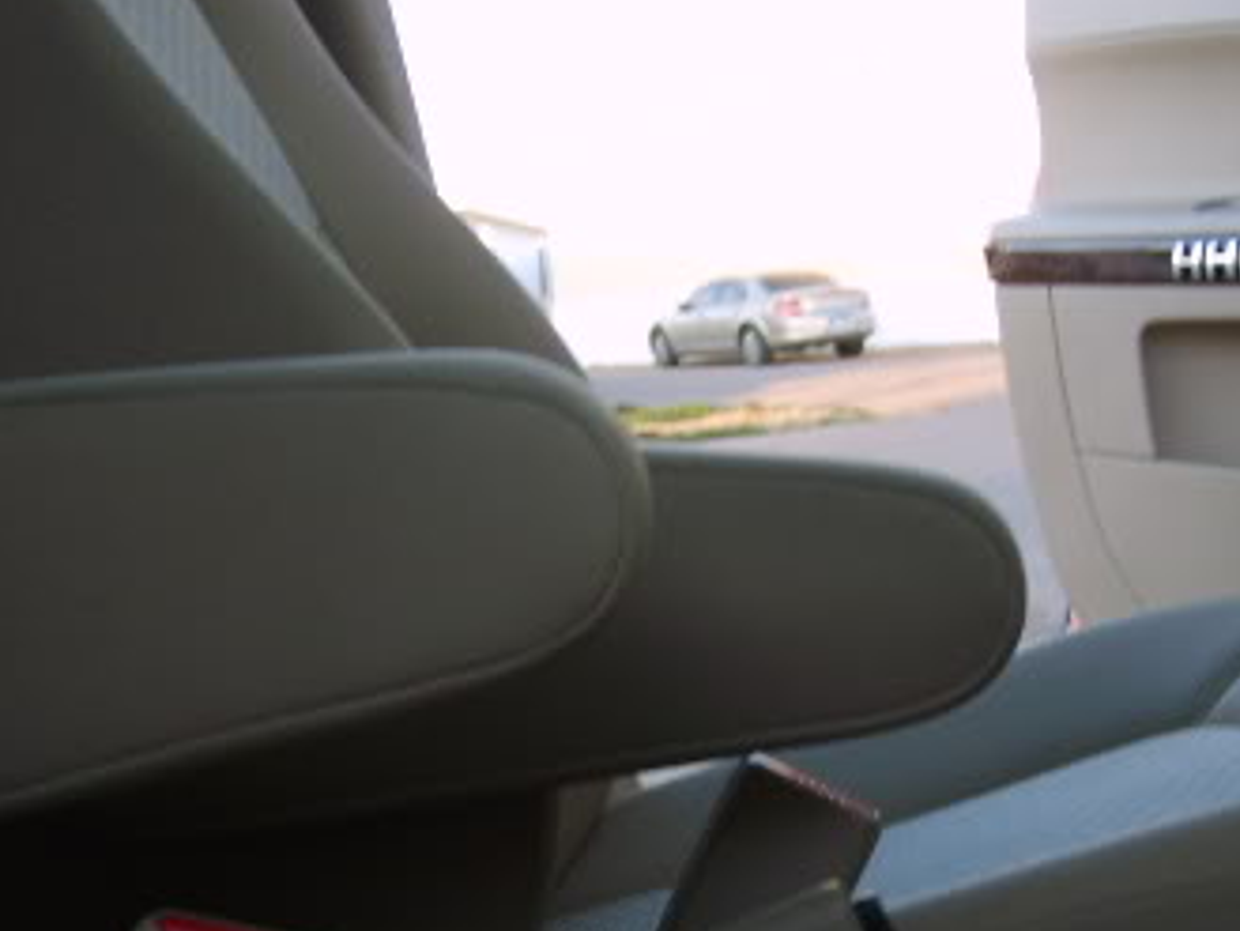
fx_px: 2437
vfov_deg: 21.4
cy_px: 739
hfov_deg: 28.5
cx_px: 648
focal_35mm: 68
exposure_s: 1/30
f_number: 2.8
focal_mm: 5.8
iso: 50
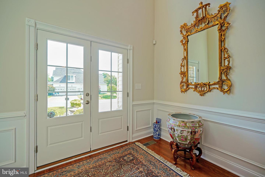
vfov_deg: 77.3
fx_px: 110
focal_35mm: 15
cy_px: 88
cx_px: 132
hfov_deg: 100.4
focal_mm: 10
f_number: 3.5
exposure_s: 1/50
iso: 100
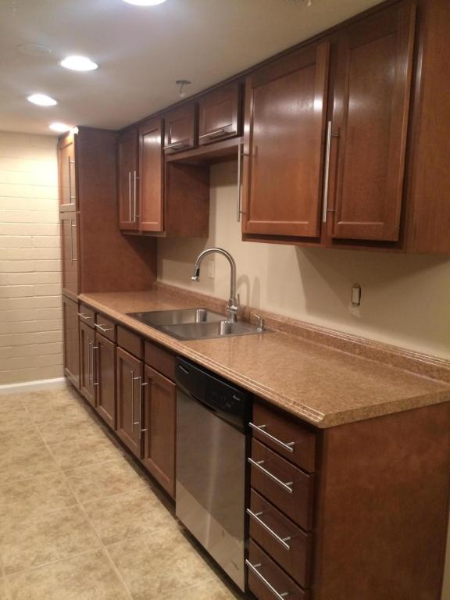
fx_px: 503
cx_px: 225
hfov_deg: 48.2
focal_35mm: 29
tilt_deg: -8.6
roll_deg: -0.8
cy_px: 300
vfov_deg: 61.7
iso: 200
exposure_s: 1/30
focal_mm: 4.15
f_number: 2.2
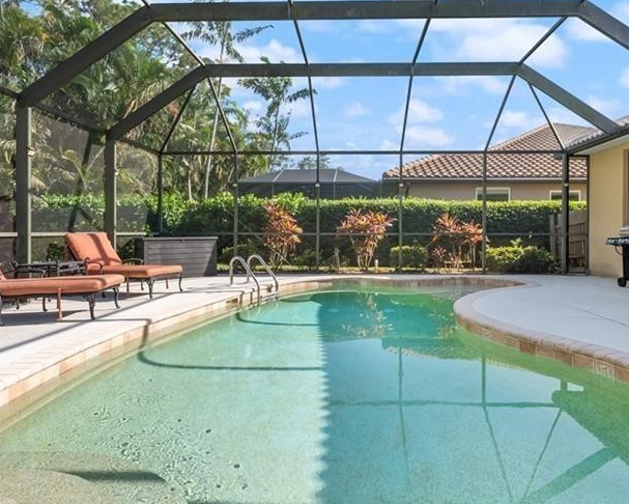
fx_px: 354
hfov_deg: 83.0
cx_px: 346
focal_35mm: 19
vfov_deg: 70.8
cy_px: 235
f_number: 9
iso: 200
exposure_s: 1/40
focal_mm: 12
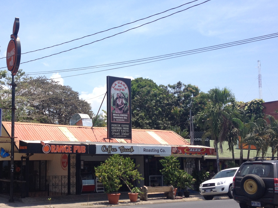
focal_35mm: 52
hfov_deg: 36.3
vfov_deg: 28.0
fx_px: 418
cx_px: 84
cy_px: 115
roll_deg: +0.5
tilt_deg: +4.1
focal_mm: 4.28
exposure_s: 1/1255
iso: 50
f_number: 2.4
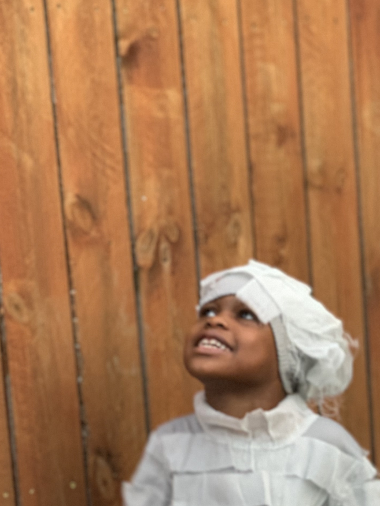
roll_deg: +2.9
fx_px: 1624
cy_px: 513
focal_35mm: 111
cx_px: 2
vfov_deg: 17.3
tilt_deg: -8.4
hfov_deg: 13.2
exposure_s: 1/60
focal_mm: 6
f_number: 2.4
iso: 160
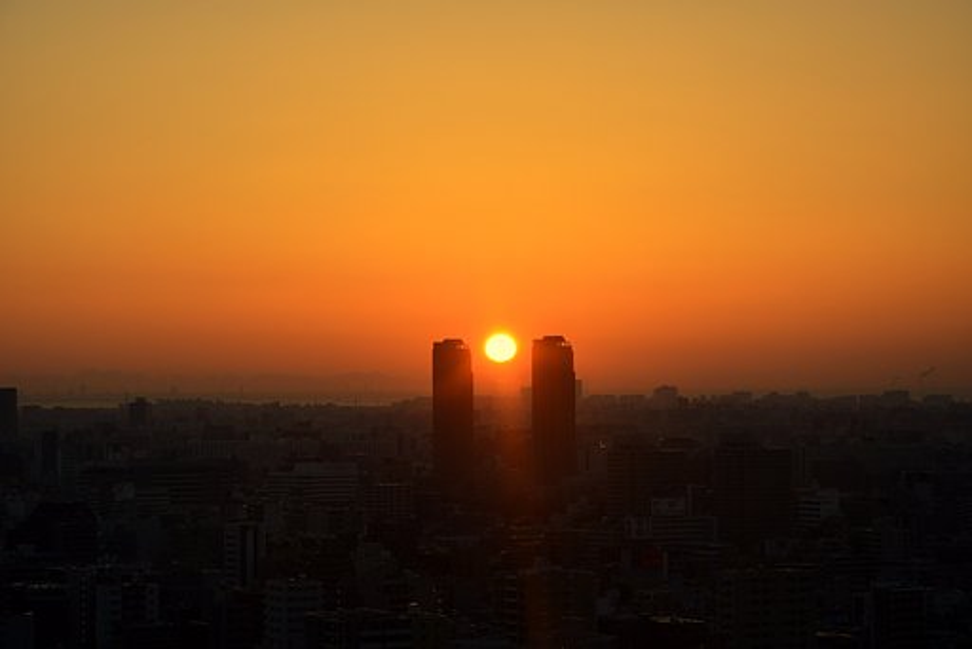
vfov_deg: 12.2
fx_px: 3039
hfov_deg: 18.2
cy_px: 324
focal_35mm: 112
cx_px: 486
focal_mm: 75
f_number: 7.1
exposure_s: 1/200
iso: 200
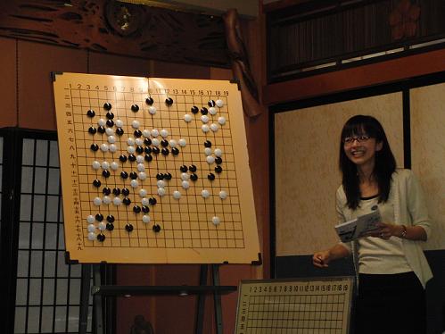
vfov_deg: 15.2
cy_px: 167
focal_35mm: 97
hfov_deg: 20.2
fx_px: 1247
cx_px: 222
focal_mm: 16.87
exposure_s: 1/60
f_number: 4.2
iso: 400
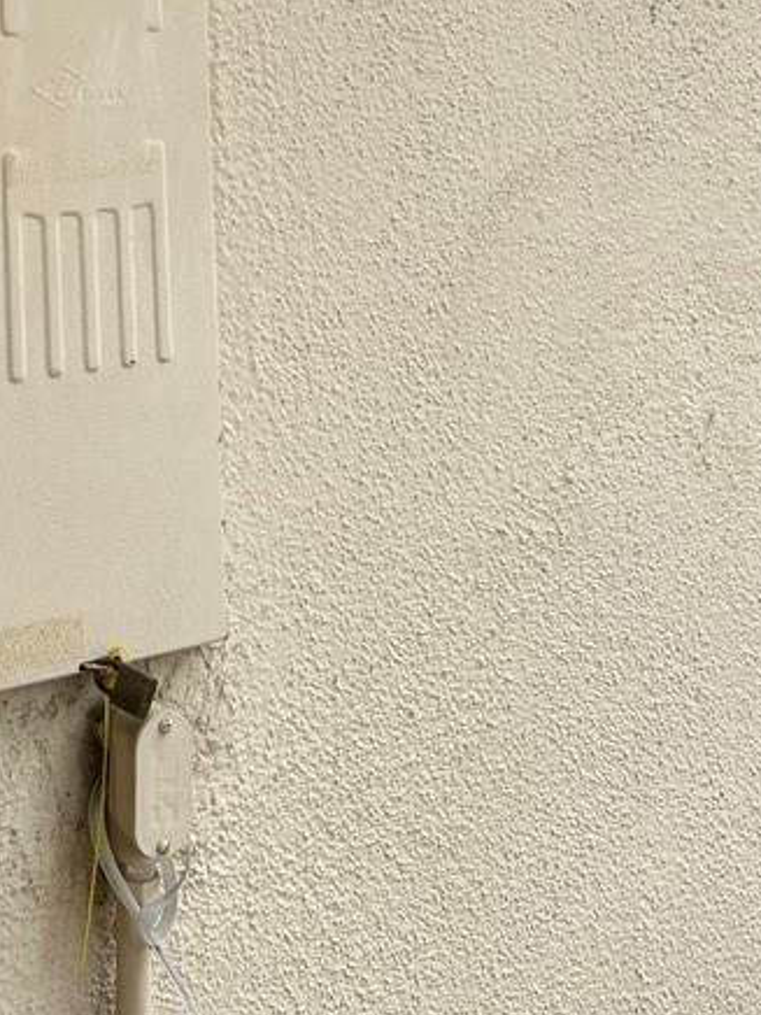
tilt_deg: +1.4
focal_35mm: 61
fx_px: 1788
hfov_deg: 22.5
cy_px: -81
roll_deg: -1.5
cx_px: -98
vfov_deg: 28.9
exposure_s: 1/1468
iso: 50
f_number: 1.5
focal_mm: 5.7
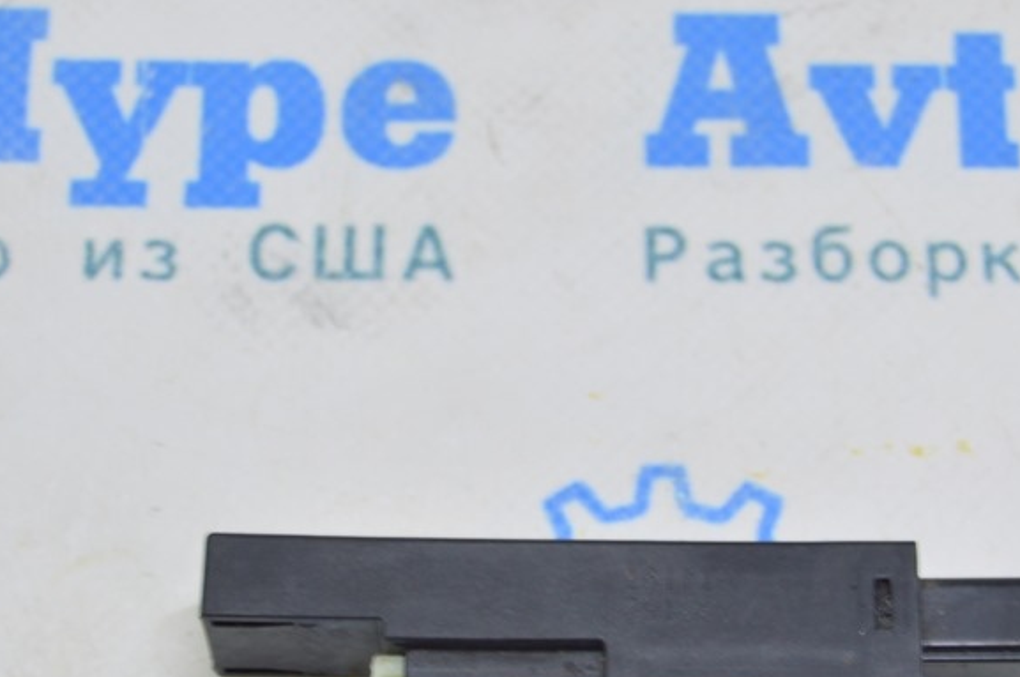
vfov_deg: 11.4
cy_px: 531
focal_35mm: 120
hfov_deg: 17.1
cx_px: 617
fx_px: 3392
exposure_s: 1/20
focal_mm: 45
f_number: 5.6
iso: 400
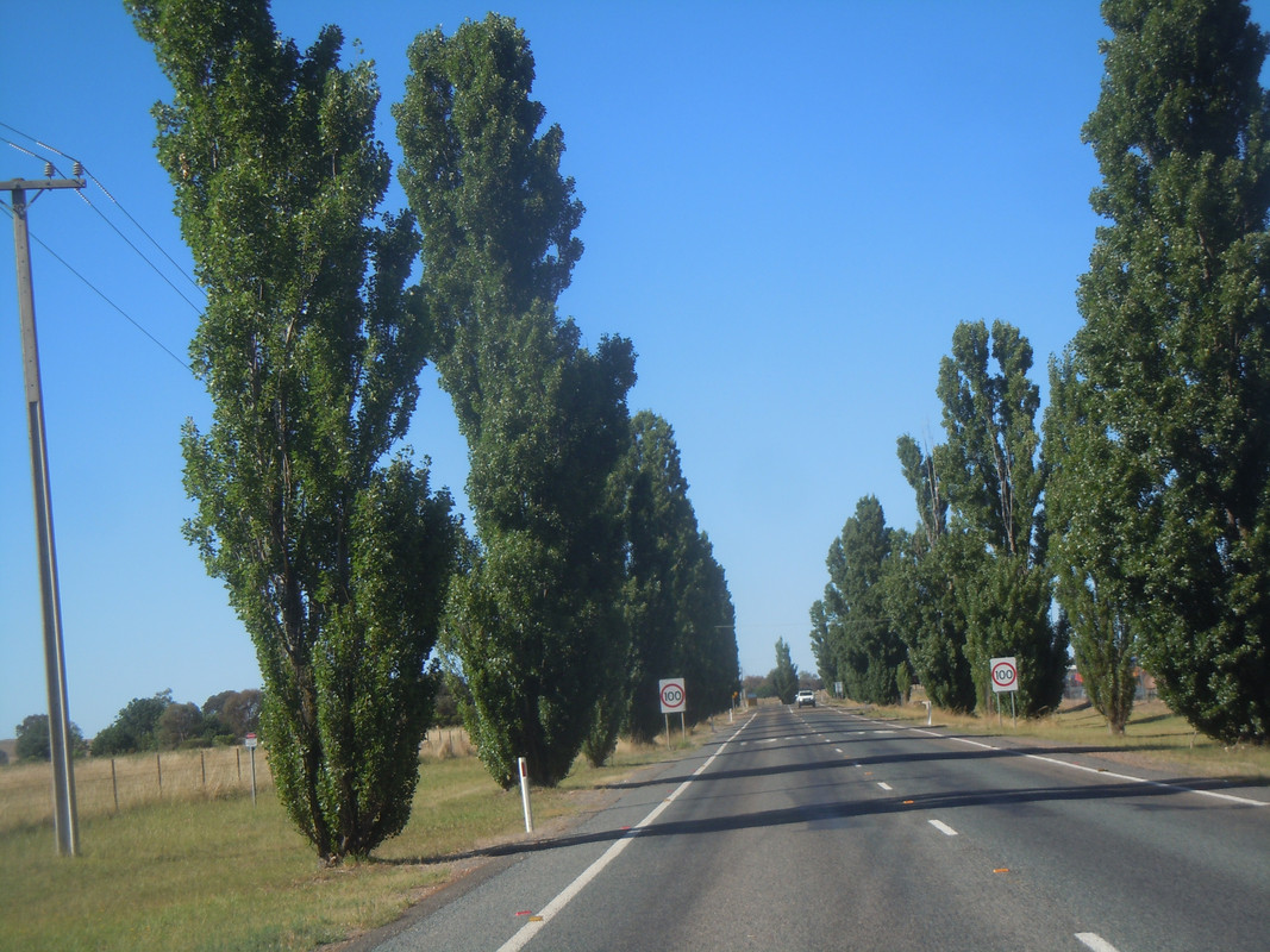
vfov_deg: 21.6
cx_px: 635
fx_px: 2495
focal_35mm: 68
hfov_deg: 28.6
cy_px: 476
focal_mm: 12.2
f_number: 4.1
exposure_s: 1/640
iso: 100
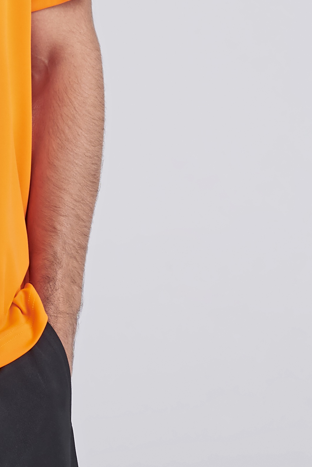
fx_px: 4948
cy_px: 83
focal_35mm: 381
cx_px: -174
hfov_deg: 3.6
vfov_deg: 5.4
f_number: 10
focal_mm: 100
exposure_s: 1/160
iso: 400
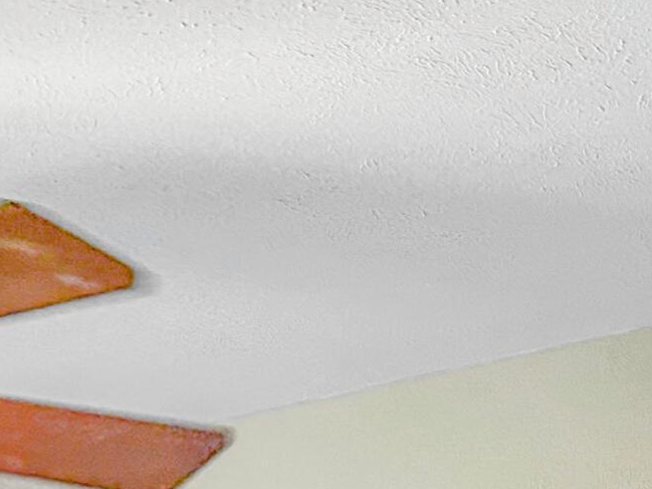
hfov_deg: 16.5
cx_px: -293
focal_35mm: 110
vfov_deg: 12.1
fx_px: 2071
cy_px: 958
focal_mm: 6.86
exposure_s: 1/60
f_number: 1.8
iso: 320
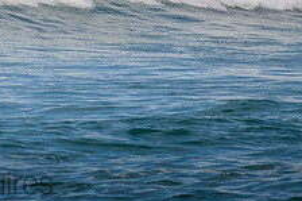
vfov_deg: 1.0
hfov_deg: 1.4
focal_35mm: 1425
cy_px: -139
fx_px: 11945
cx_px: 51
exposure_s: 1/2000
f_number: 5.6
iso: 360
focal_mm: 400
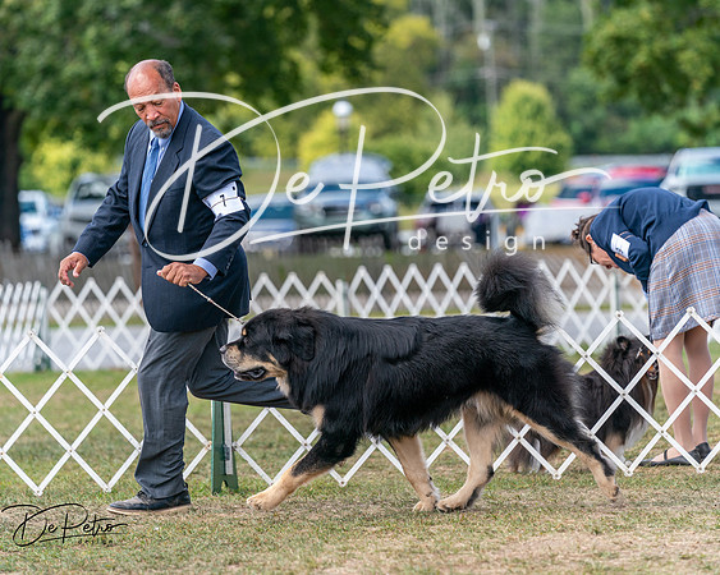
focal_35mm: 218
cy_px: 288
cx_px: 360
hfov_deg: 8.8
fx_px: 4654
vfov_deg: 7.1
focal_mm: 194
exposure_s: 1/1250
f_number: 4
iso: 400
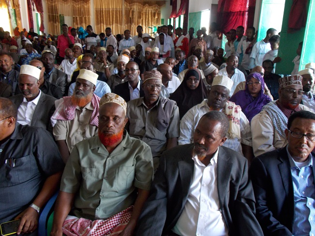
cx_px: 158
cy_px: 118
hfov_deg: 60.0
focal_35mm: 30
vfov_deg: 46.8
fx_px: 273
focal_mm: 5.3
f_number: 3.3
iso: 250
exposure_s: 1/30
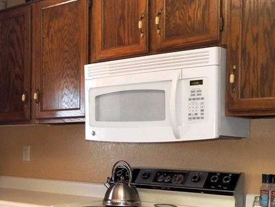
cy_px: 190
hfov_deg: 28.2
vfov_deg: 22.7
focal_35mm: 63
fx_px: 500
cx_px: -20
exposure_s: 1/40
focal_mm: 4.9
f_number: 2.8
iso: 160
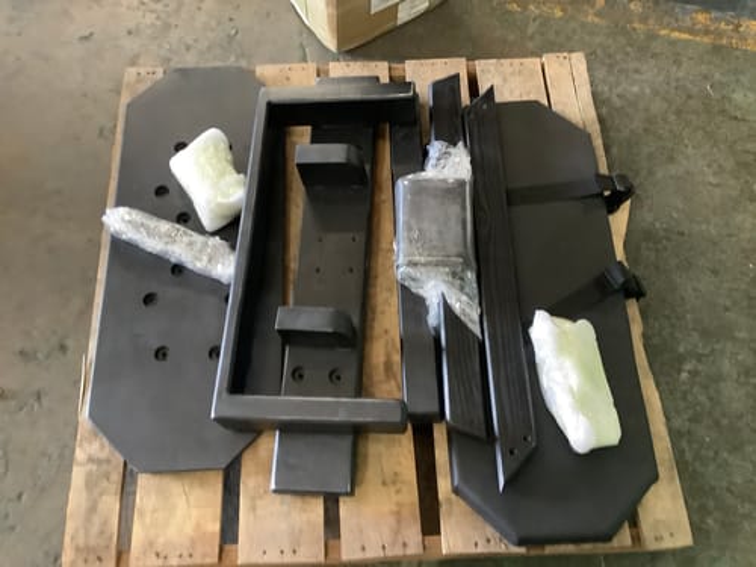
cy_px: 284
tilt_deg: -64.8
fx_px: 677
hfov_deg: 58.4
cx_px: 378
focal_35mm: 31
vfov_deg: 45.4
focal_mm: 3.3
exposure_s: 1/25
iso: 640
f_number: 2.4
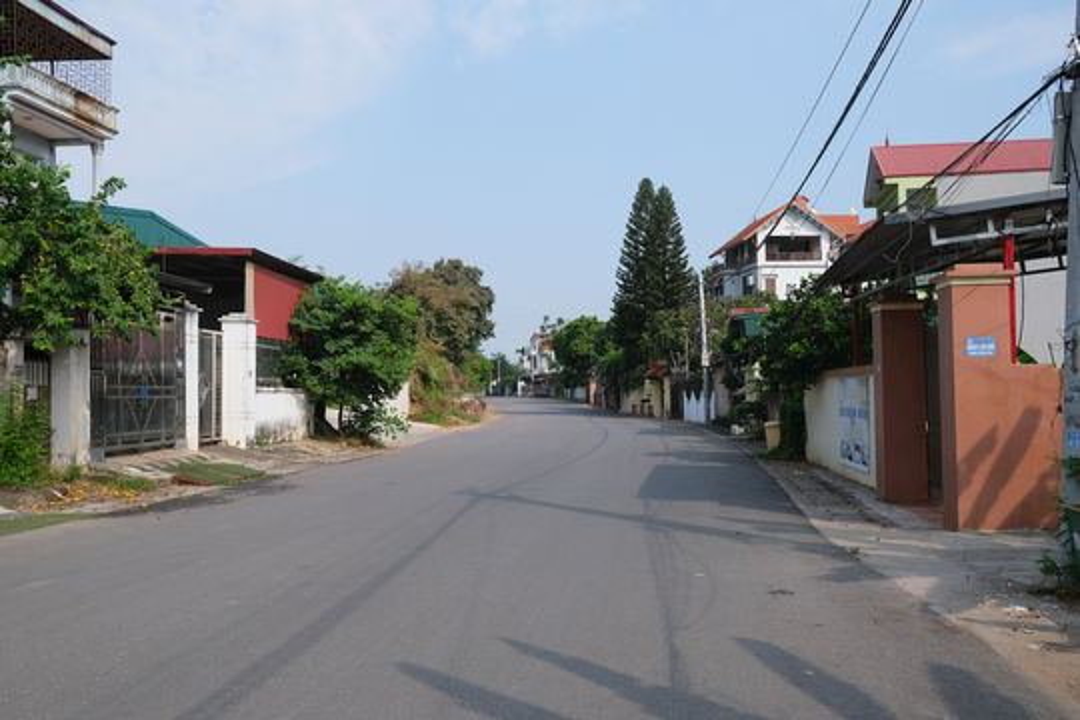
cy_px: 360
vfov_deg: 37.9
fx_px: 1050
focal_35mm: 35
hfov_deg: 54.4
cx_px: 540
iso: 320
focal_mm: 23
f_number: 6.4
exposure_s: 1/750
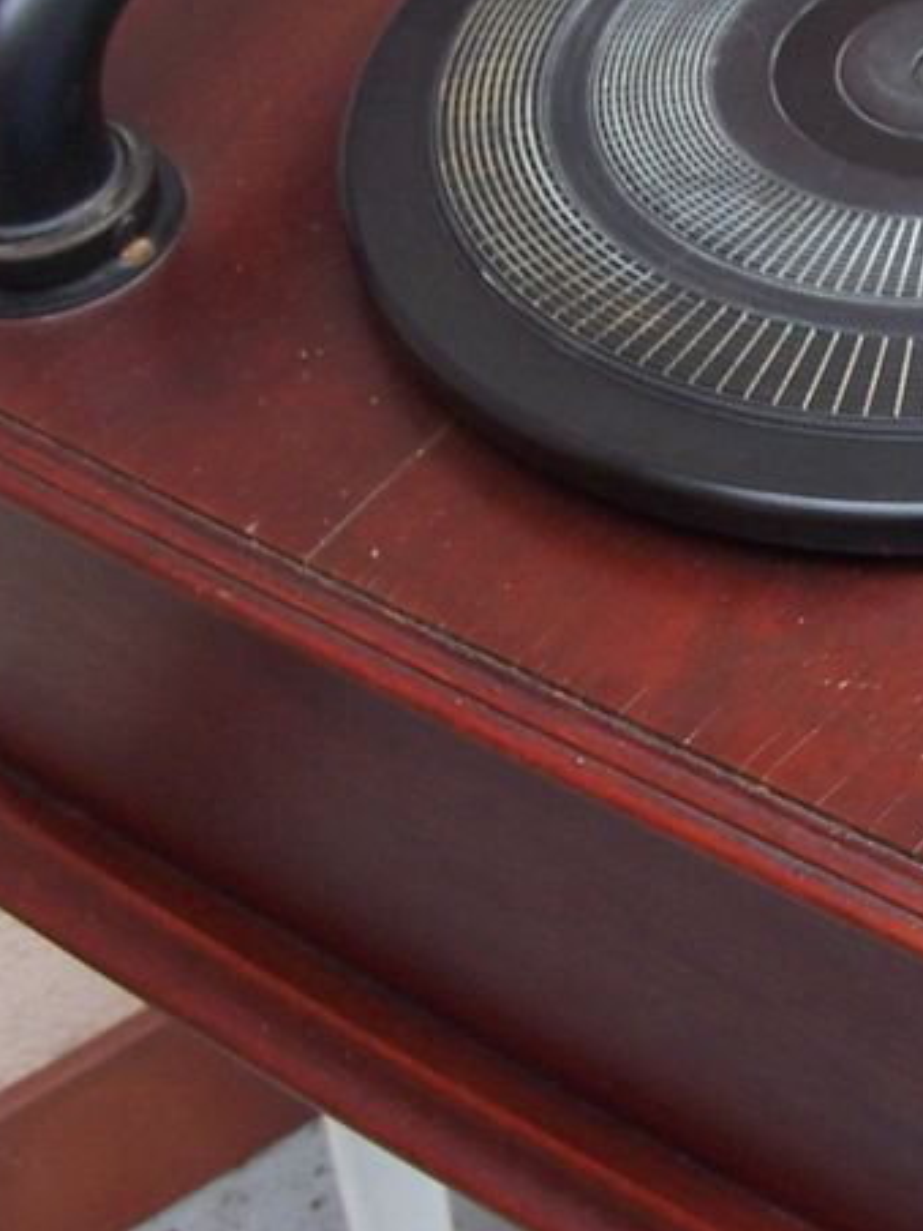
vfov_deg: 23.2
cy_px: 468
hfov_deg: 17.3
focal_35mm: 84
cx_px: 814
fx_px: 2986
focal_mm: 6.3
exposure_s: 1/30
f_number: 2.8
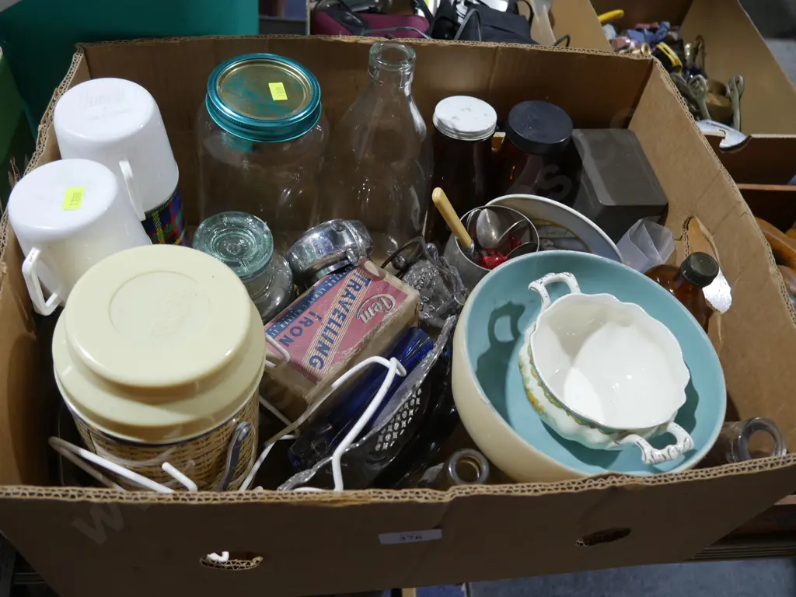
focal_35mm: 32
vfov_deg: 44.2
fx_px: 736
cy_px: 298
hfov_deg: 56.8
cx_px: 398
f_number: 3.6
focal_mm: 16
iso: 320
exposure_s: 1/60
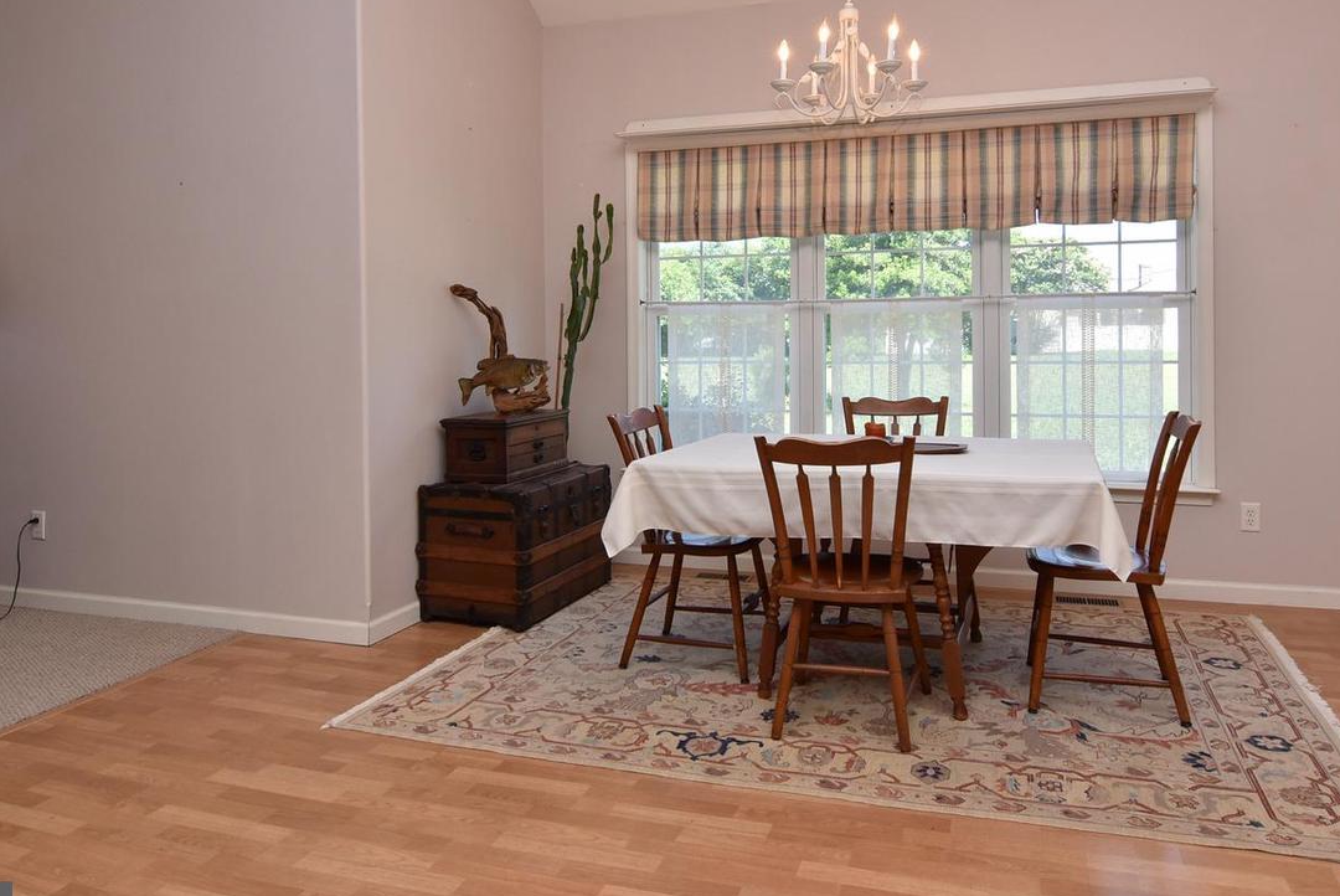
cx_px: 712
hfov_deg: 73.6
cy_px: 347
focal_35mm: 24
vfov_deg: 52.8
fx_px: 894
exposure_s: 1/80
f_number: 9
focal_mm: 12
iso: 400
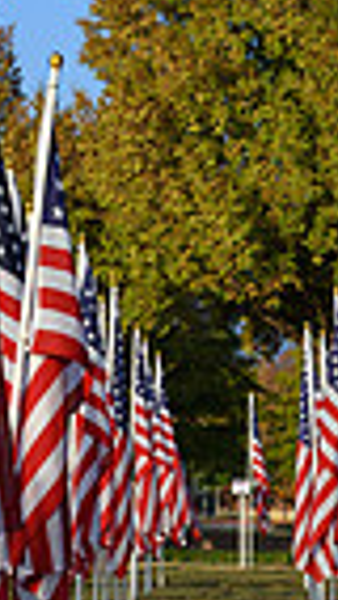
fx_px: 2849
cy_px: 744
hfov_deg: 6.8
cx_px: 180
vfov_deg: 11.7
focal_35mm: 179
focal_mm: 54
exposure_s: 1/80
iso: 100
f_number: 11
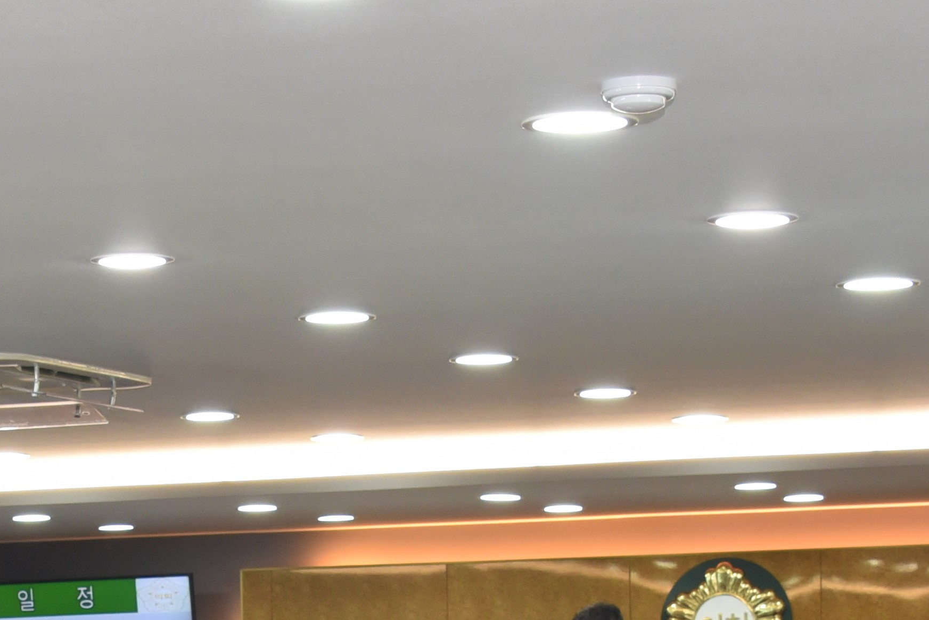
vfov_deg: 10.2
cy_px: 914
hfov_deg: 15.5
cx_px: 192
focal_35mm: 131
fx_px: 3382
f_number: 8
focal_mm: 38
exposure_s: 1/100
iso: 1600
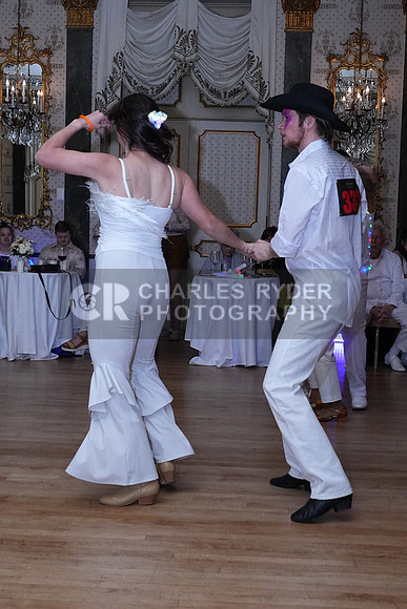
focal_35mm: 48
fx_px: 813
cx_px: 204
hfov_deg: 28.1
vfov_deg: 41.1
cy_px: 304
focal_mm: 32
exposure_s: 1/200
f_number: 7.1
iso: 5000
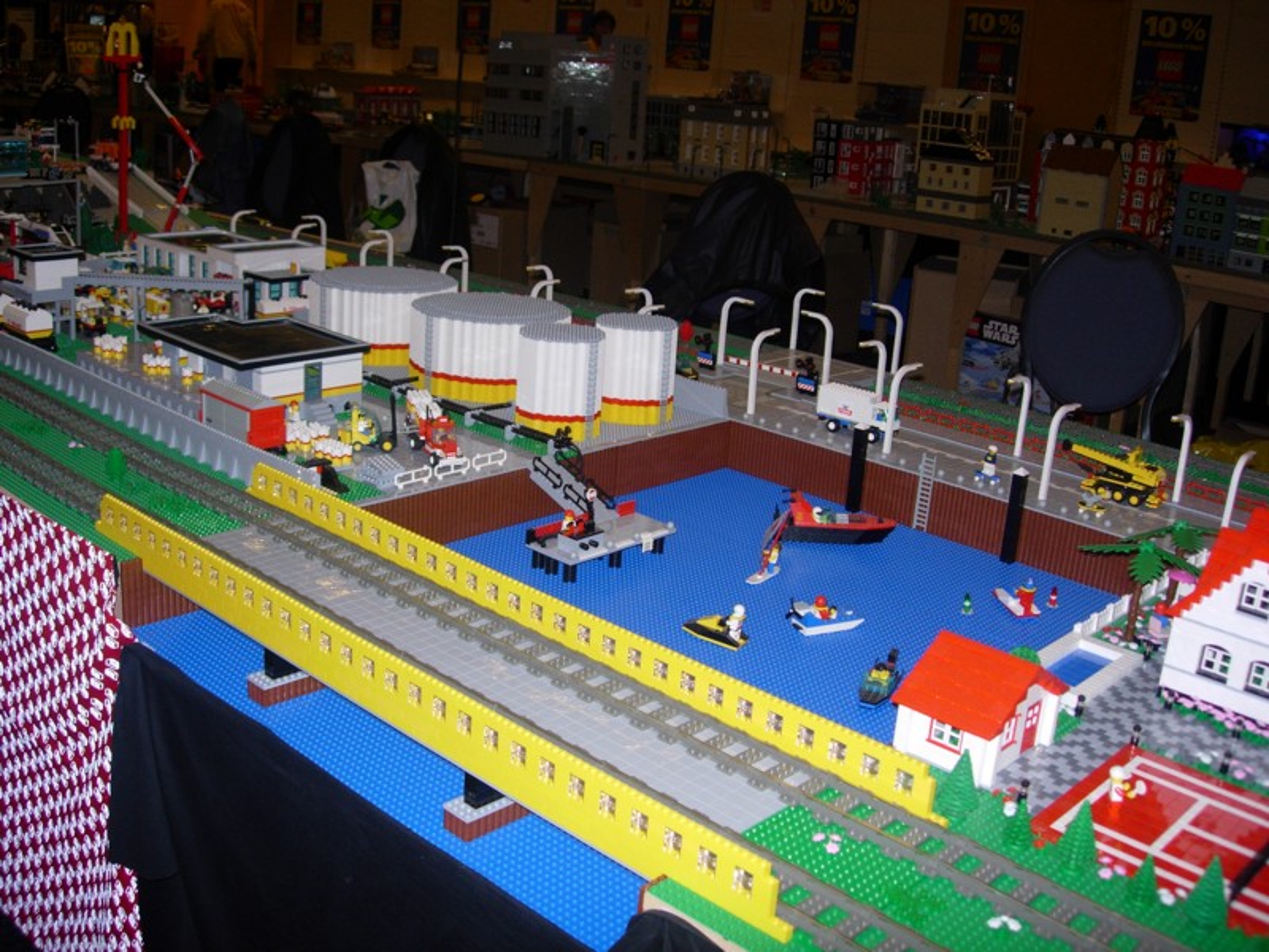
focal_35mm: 38
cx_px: 634
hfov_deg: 49.0
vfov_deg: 37.7
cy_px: 476
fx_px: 1393
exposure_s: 1/64
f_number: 2.8
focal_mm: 7.8
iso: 79
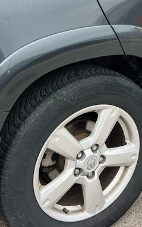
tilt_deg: -20.9
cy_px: 46
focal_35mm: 72
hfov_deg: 17.4
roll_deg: -0.8
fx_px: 446
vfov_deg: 28.0
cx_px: 163
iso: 50
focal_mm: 5.7
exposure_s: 1/687
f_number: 1.5
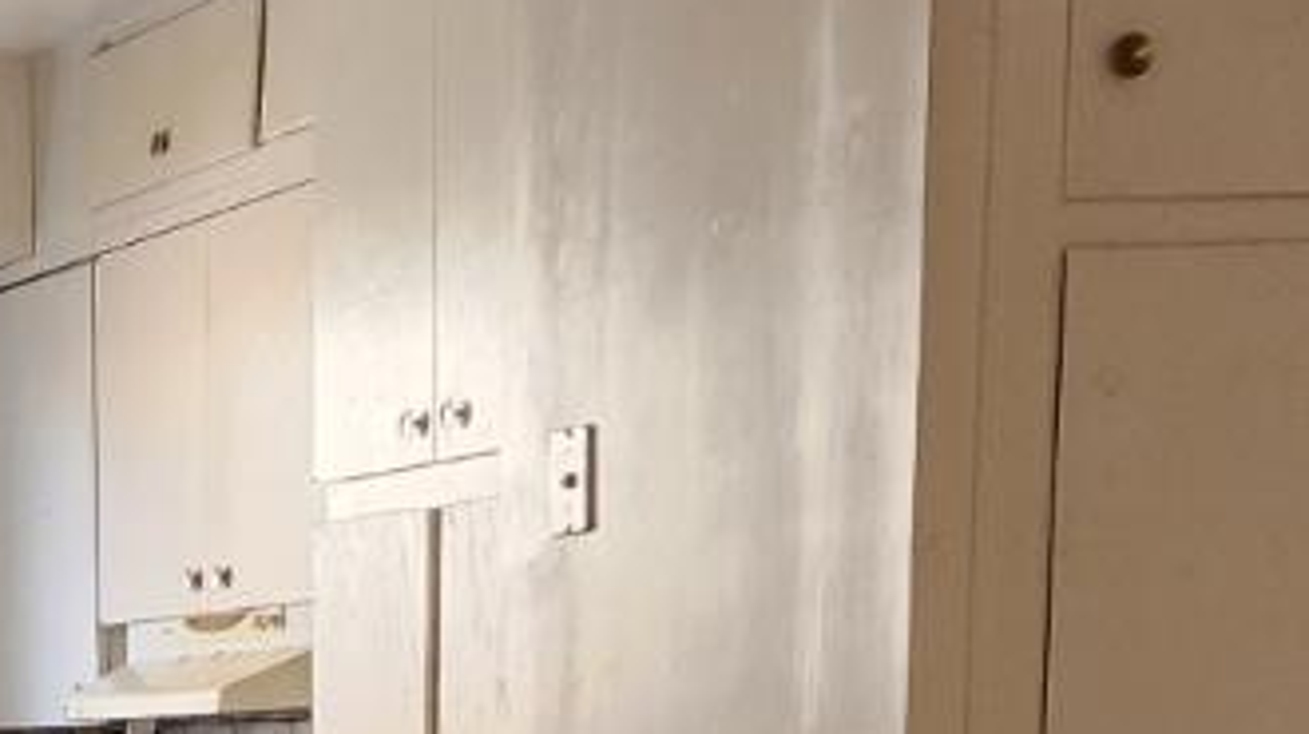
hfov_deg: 17.7
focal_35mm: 114
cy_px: 1676
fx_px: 3954
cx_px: -369
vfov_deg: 9.6
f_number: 1.8
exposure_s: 1/120
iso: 320
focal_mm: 6.4
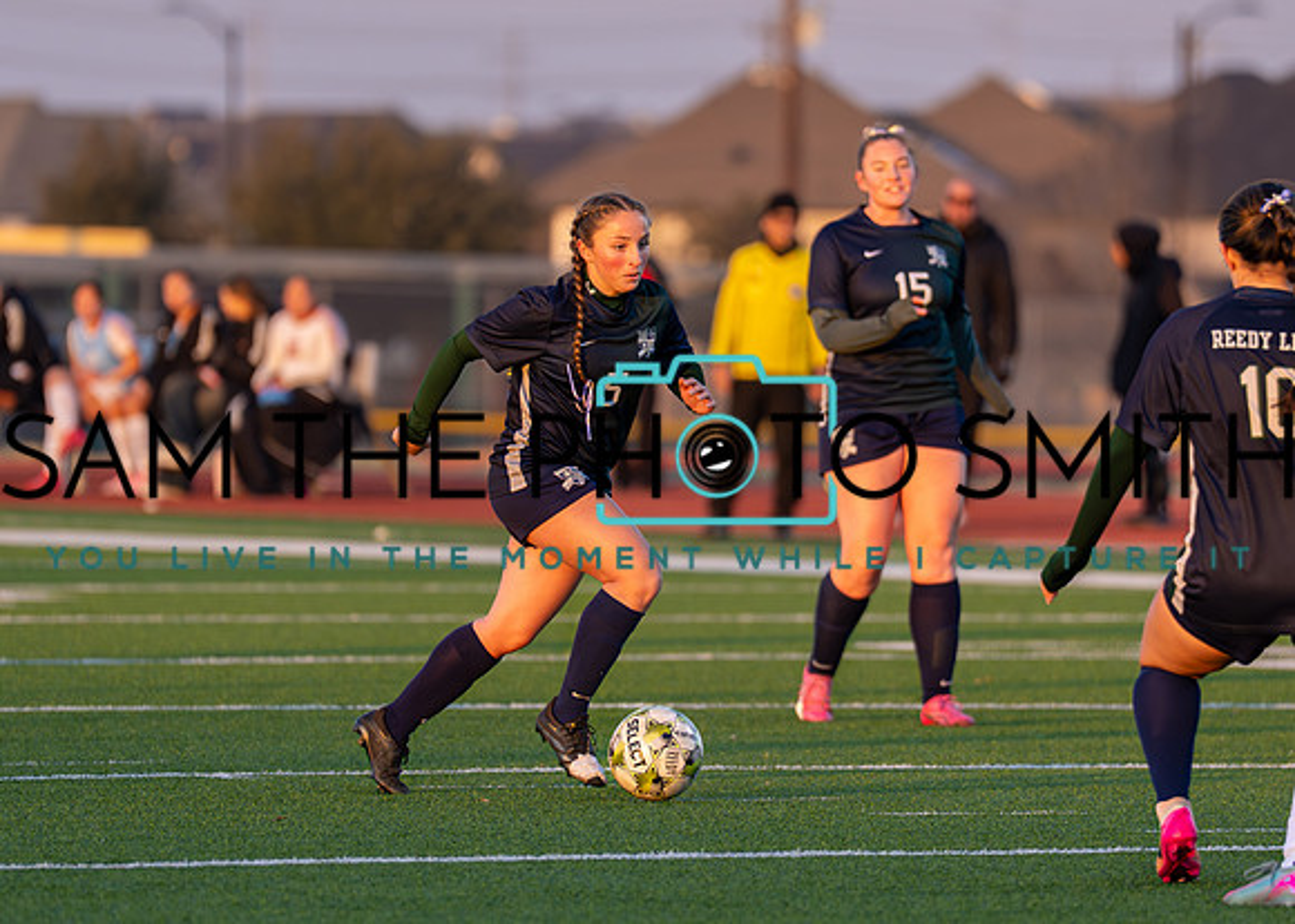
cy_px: 457
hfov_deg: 4.8
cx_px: 699
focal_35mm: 417
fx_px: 15342
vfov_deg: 3.5
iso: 400
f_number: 2.8
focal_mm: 200
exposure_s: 1/1600
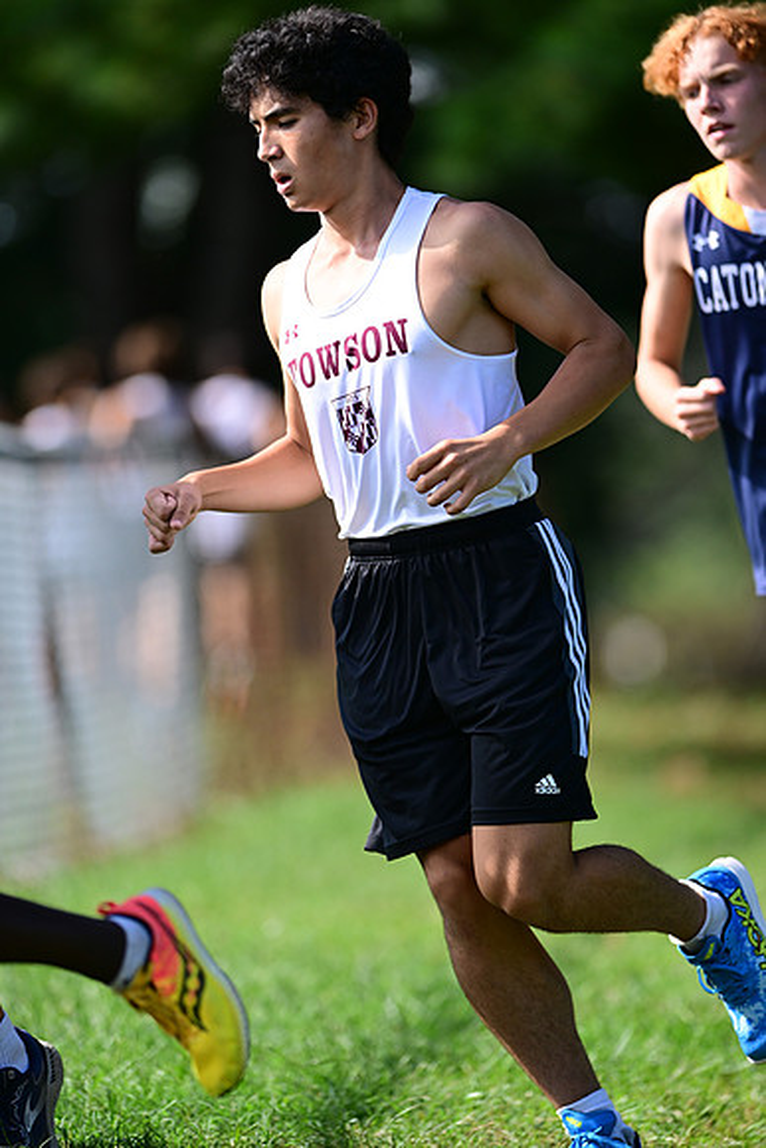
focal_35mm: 300
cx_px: 383
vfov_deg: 6.9
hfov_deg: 4.6
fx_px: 9569
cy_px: 574
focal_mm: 300
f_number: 2.8
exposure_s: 1/2500
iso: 500
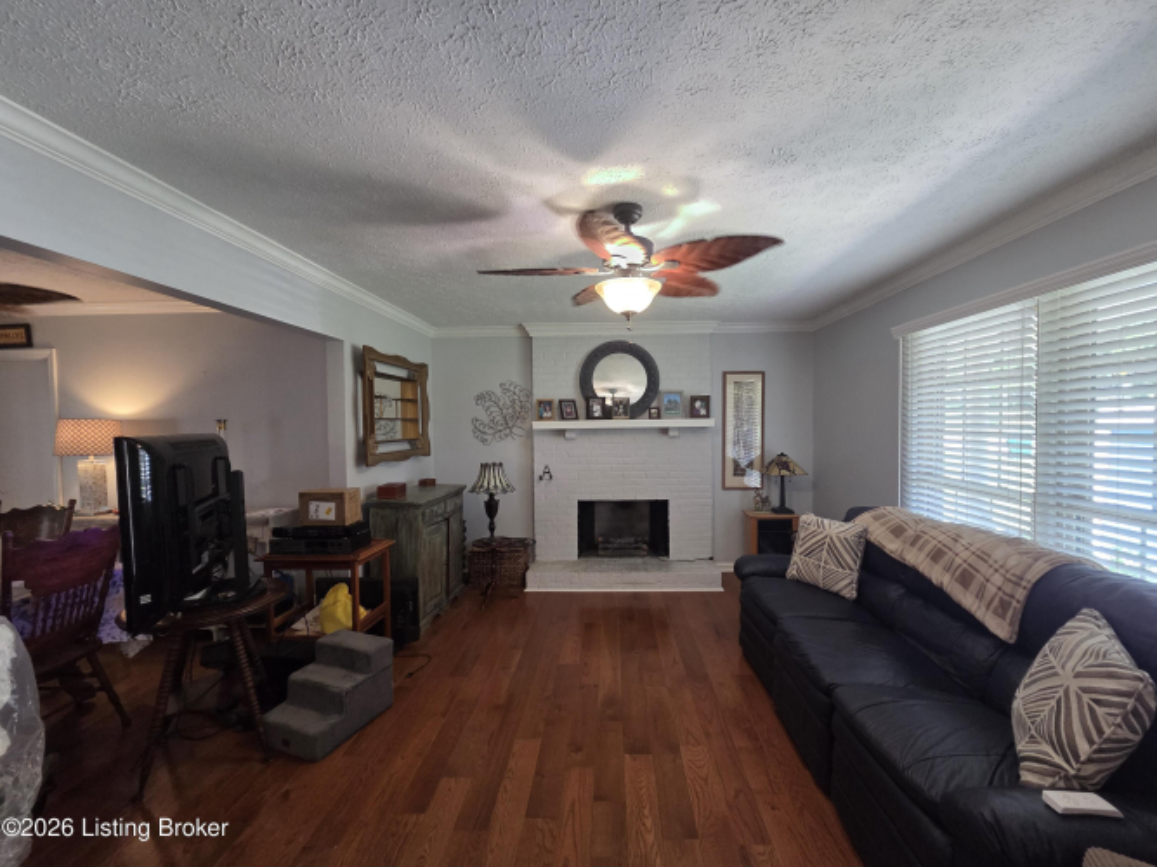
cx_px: 578
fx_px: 434
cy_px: 434
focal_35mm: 13
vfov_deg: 89.9
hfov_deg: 106.2
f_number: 2.2
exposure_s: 1/60
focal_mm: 2.2
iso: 250
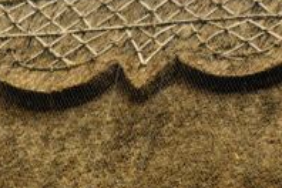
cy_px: 190
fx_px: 3976
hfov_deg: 4.0
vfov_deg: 2.7
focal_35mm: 508
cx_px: -81
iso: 200
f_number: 18
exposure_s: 1/60
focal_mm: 105
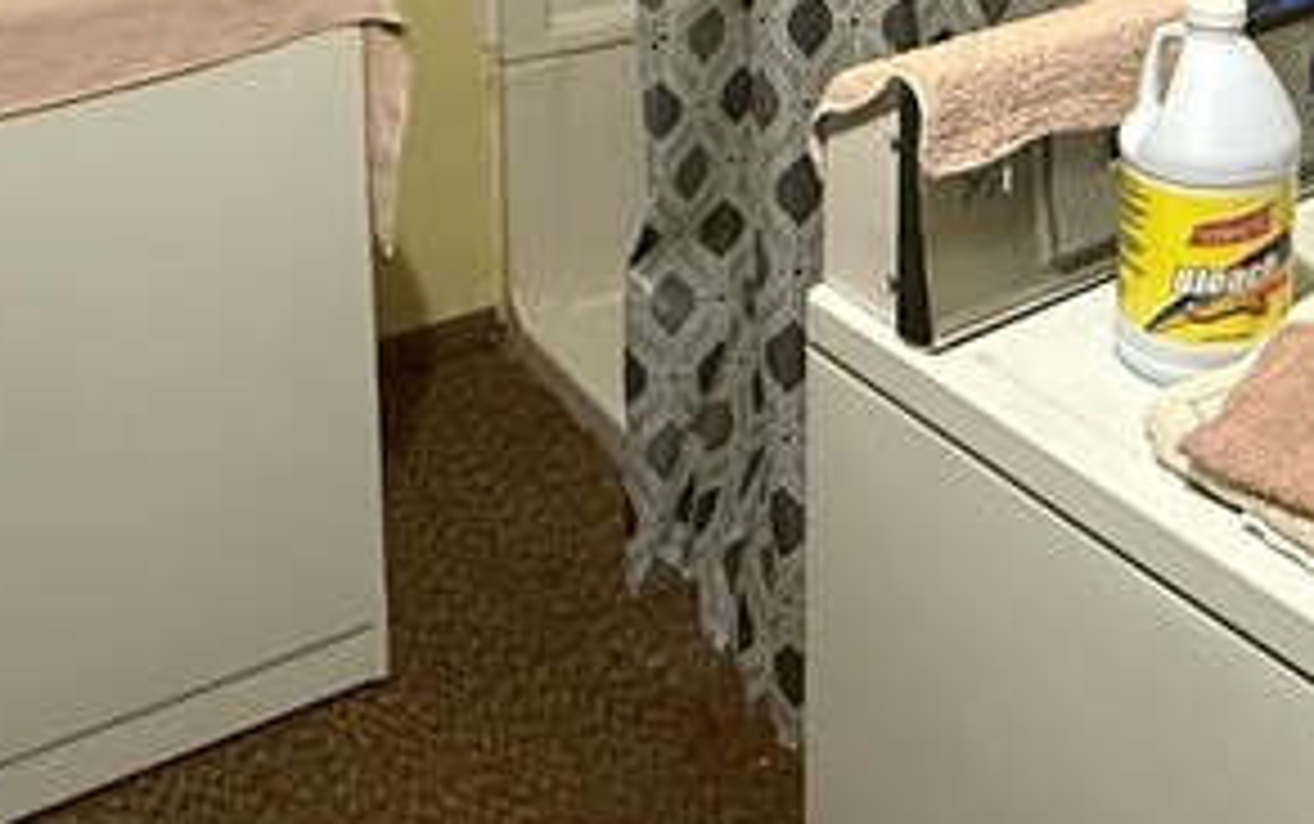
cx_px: 1084
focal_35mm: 52
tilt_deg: -8.8
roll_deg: -1.2
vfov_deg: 22.2
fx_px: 1864
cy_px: -270
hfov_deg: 37.2
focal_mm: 2.22
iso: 640
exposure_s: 1/60
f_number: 2.2
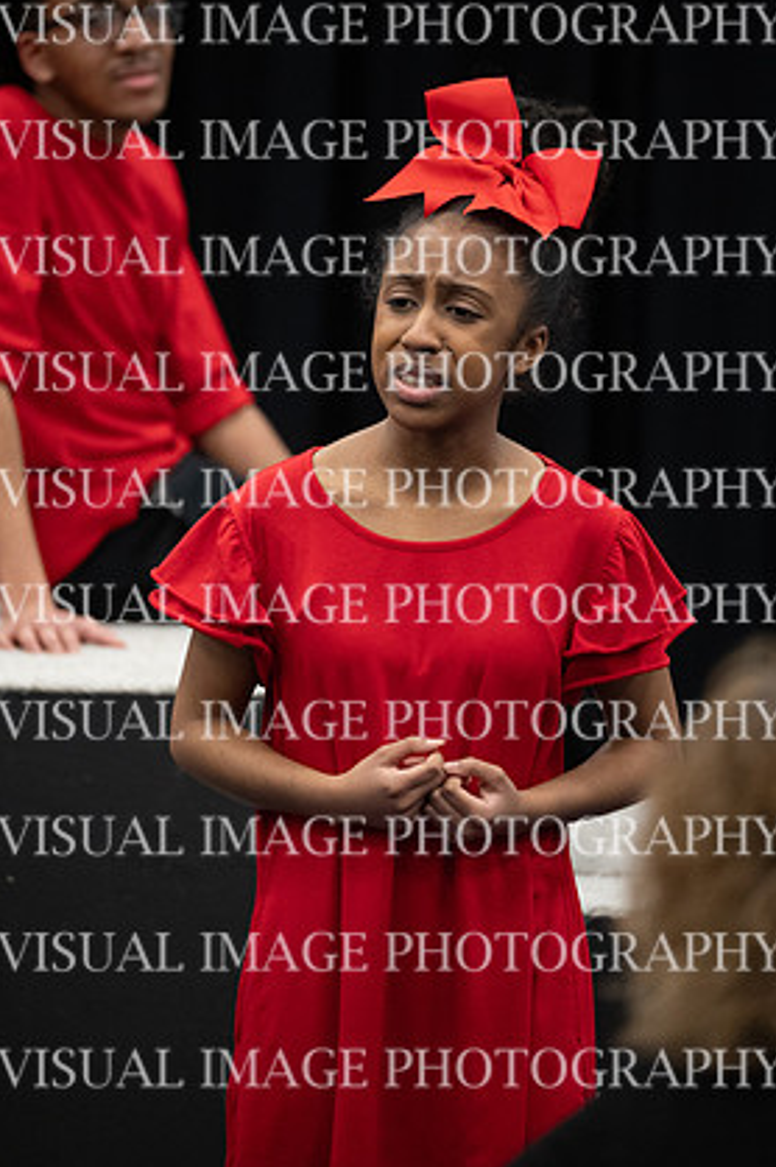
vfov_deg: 8.1
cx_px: 370
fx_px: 8258
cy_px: 544
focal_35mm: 255
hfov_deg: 5.4
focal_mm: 237
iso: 8000
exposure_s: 1/125
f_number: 6
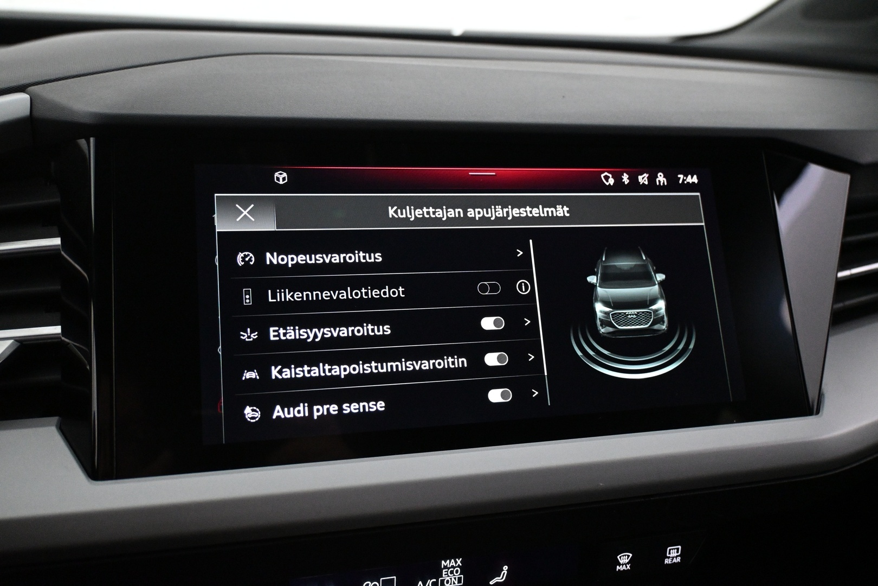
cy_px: 293
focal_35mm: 32
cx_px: 439
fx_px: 768
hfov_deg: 59.5
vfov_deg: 41.7
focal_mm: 21
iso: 4000
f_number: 4
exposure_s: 1/100
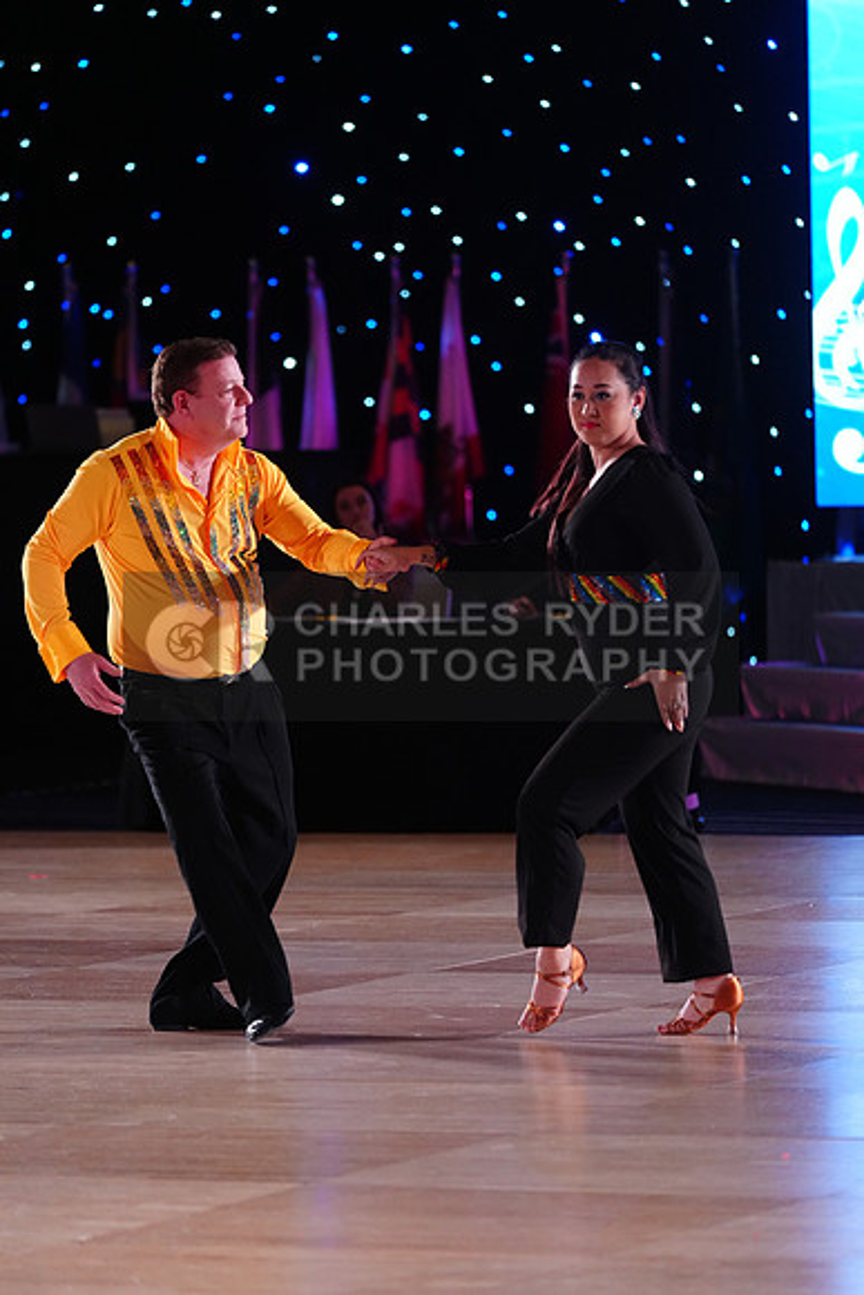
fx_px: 7087
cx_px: 432
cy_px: 648
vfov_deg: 10.4
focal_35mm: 197
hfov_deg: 7.0
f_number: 4
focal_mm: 197
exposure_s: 1/400
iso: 3200
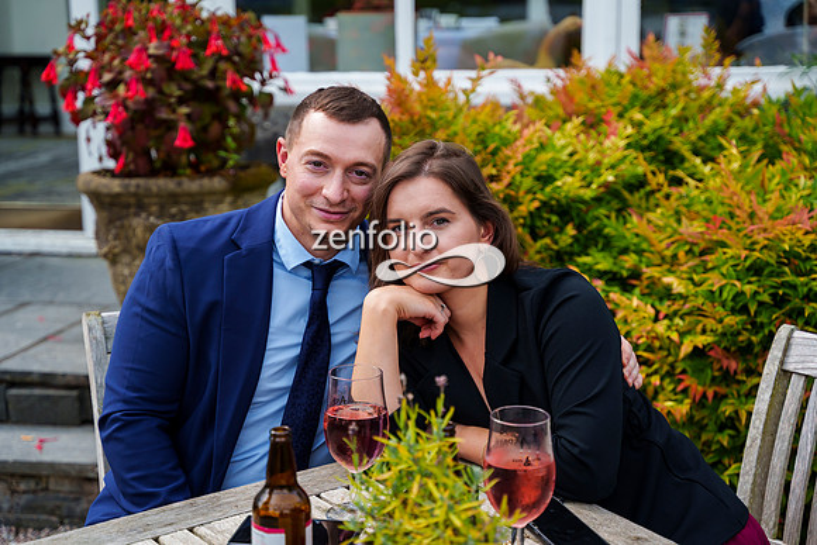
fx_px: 1475
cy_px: 272
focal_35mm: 65
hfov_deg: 31.0
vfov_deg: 20.9
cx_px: 408
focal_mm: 65
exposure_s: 1/1600
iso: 320
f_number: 3.5
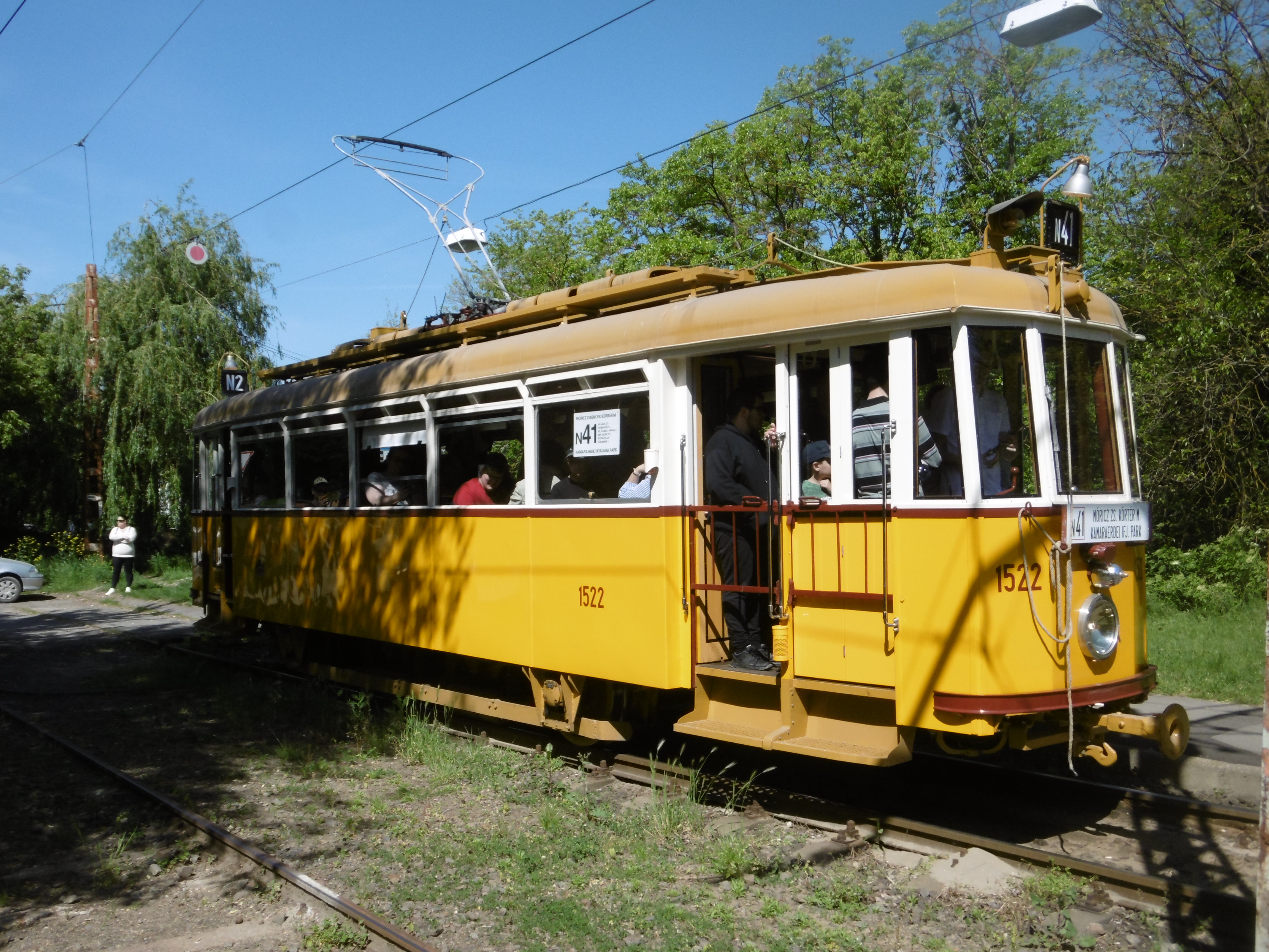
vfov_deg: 44.2
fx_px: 1173
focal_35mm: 32
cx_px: 634
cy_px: 476
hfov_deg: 56.8
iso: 100
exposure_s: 1/1000
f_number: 3.5
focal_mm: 5.8
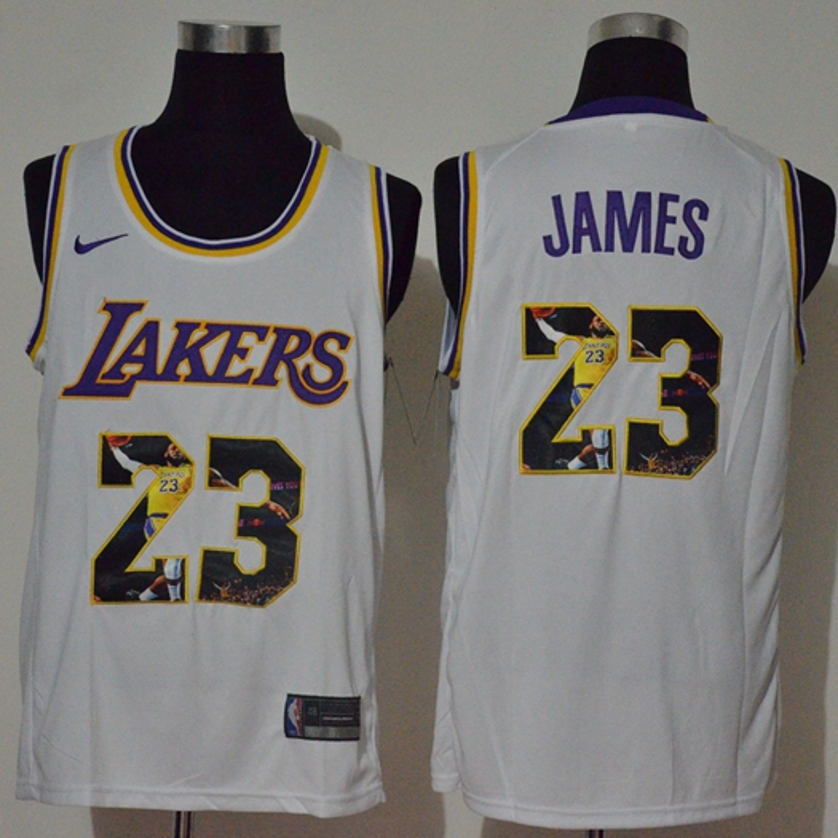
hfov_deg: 18.7
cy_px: 421
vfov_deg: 18.7
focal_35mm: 93
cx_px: 412
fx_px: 2547
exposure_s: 1/60
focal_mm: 48
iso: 4000
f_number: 4.5
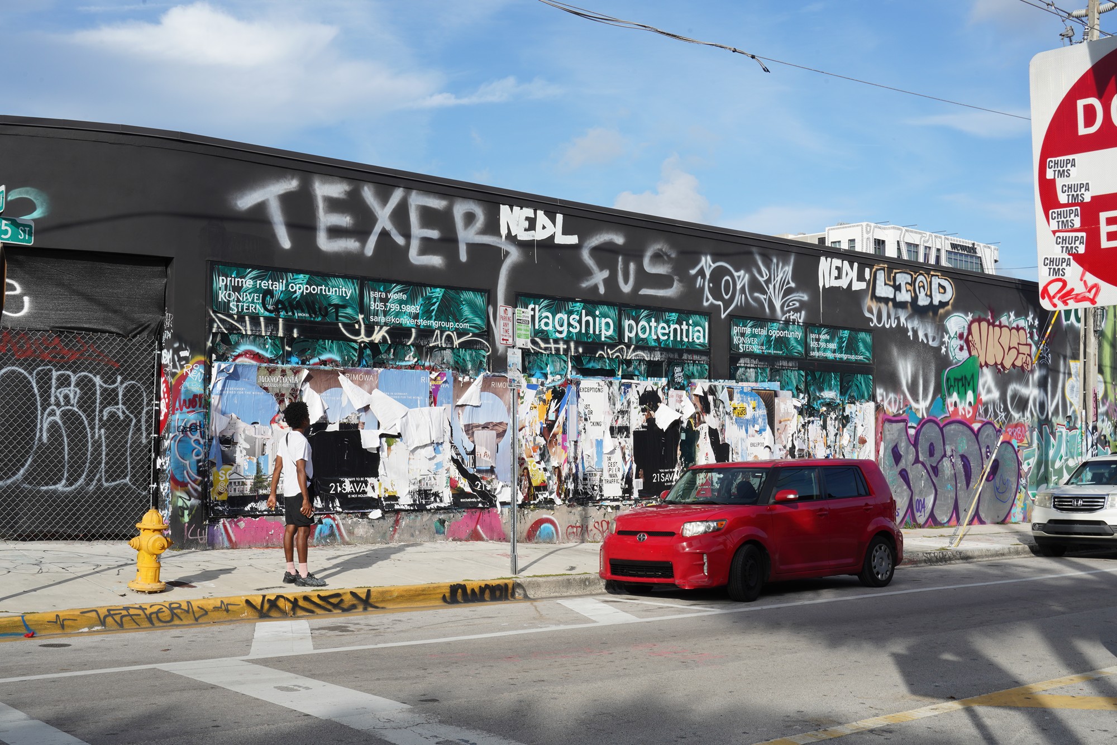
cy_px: 372
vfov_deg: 32.6
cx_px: 558
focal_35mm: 41
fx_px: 1272
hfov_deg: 47.4
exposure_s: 1/100
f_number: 20
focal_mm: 41
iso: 200
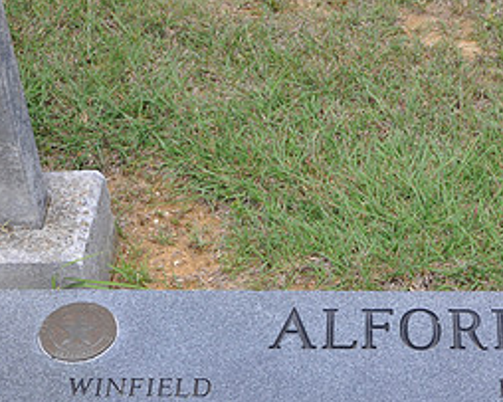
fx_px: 1339
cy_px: 363
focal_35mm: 90
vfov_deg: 16.8
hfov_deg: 21.0
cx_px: 402
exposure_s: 1/125
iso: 200
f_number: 5.6
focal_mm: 28
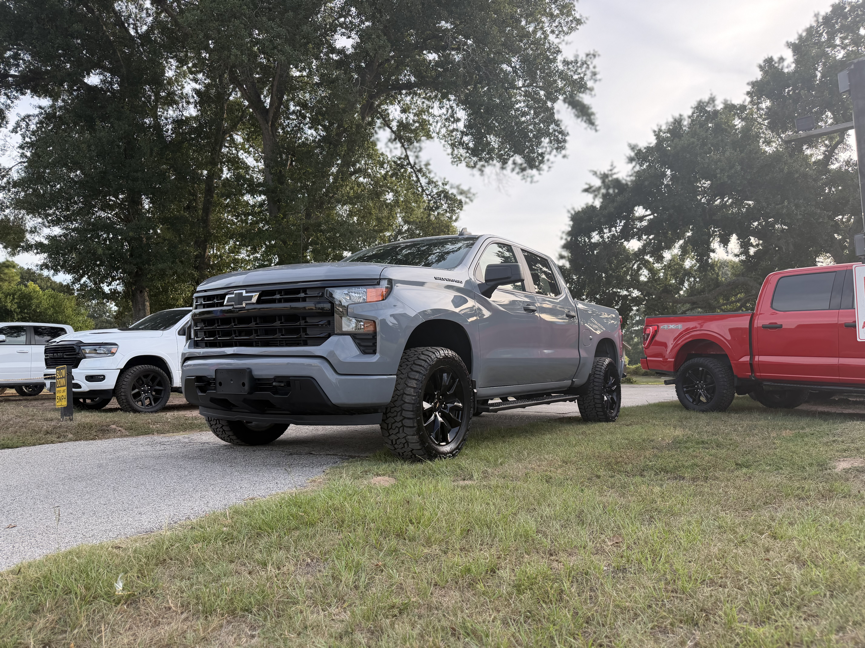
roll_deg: +0.2
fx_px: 600
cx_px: 432
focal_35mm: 24
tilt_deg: +3.6
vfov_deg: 56.8
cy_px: 324
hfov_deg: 71.6
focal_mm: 6.76
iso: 100
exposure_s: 1/1018
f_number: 1.78
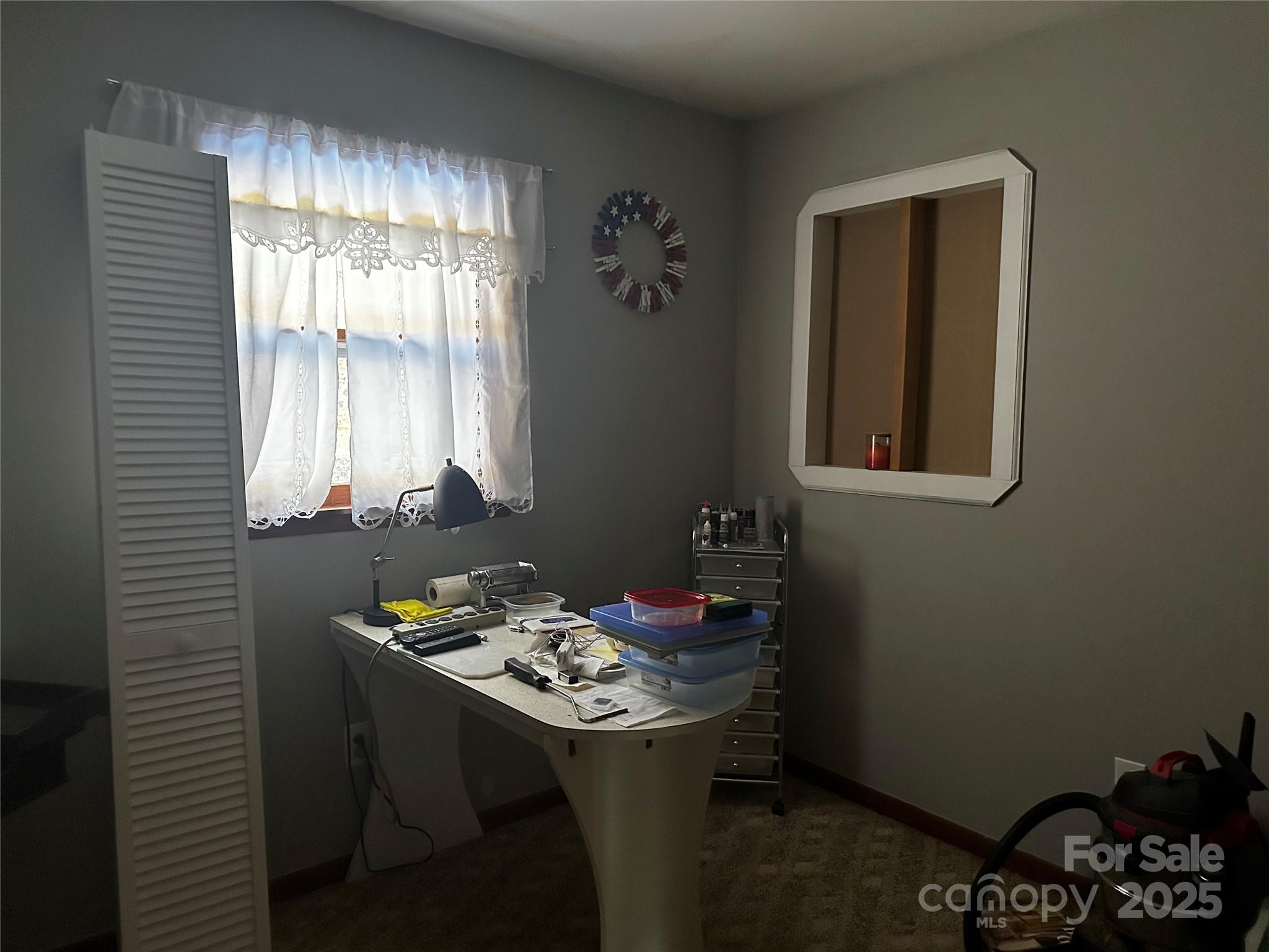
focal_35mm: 24
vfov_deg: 56.8
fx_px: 880
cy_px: 476
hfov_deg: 71.6
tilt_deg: -3.9
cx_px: 634
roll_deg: +0.1
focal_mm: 6.86
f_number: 1.78
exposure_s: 1/48
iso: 1000
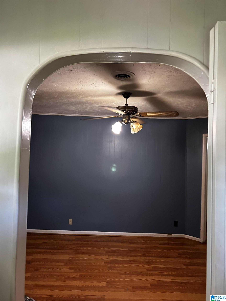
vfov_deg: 67.3
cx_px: 113
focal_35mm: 26
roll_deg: -2.5
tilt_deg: +2.6
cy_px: 150
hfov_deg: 53.1
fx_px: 226
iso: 320
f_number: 1.5
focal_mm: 5.7
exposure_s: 1/60
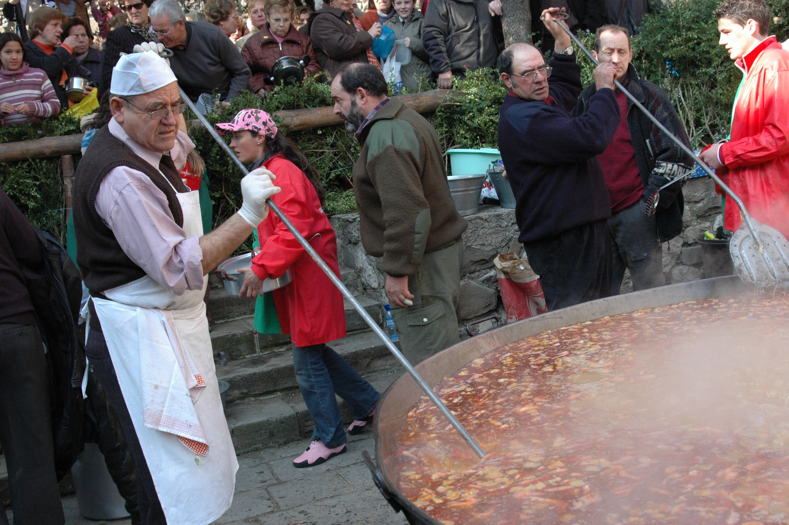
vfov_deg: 31.8
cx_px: 394
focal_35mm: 42
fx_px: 920
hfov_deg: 46.4
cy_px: 262
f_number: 7.1
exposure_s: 1/200
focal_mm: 28
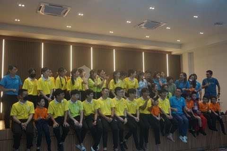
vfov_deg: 35.5
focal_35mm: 38
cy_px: 76
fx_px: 236
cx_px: 114
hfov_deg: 51.3
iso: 1250
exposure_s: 1/160
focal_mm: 25
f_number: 4.5
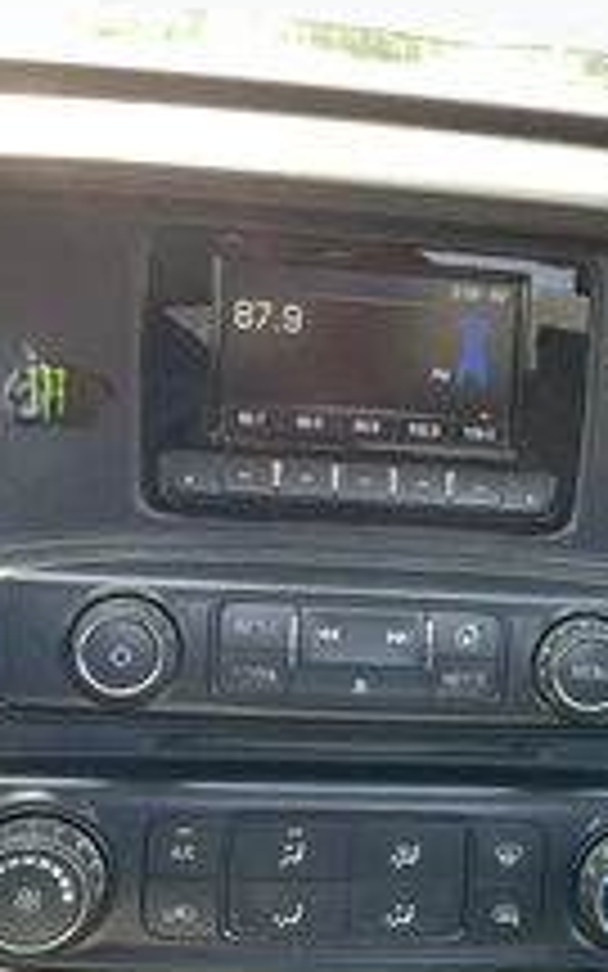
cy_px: 612
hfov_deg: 23.0
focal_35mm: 55
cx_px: 531
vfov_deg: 36.7
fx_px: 1458
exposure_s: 1/122
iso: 50
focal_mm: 3
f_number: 1.8
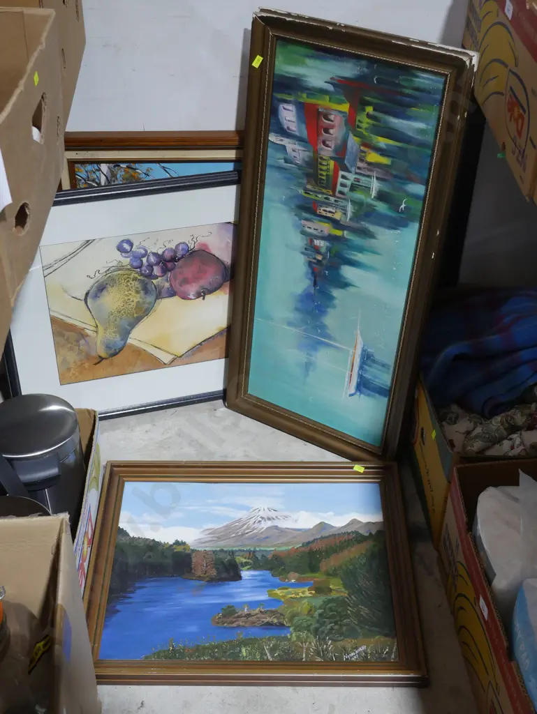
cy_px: 357
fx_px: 951
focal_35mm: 46
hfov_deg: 31.5
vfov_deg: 41.2
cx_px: 268
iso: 1250
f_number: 5.1
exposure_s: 1/60
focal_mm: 23
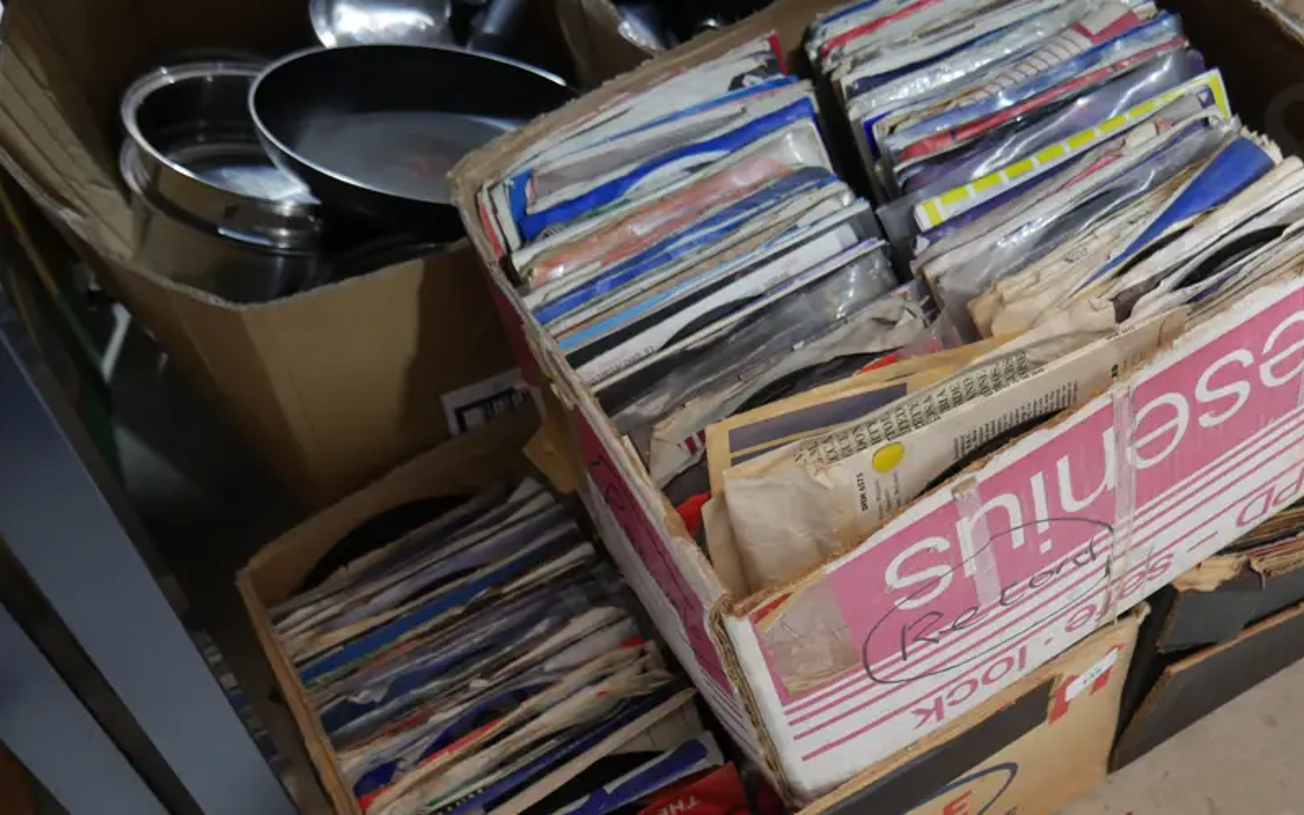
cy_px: 483
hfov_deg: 51.0
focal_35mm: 38
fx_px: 1350
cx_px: 820
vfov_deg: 33.5
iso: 1000
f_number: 3.5
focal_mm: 14
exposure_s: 1/60
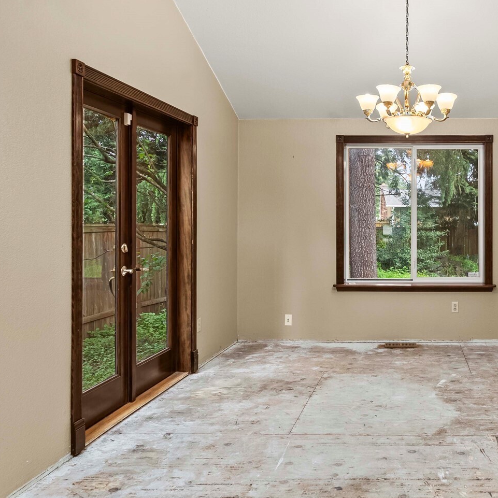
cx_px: 409
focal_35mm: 30
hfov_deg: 50.3
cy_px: 239
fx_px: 488
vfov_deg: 54.0
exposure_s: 1/8
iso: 1000
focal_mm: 20
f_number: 7.1
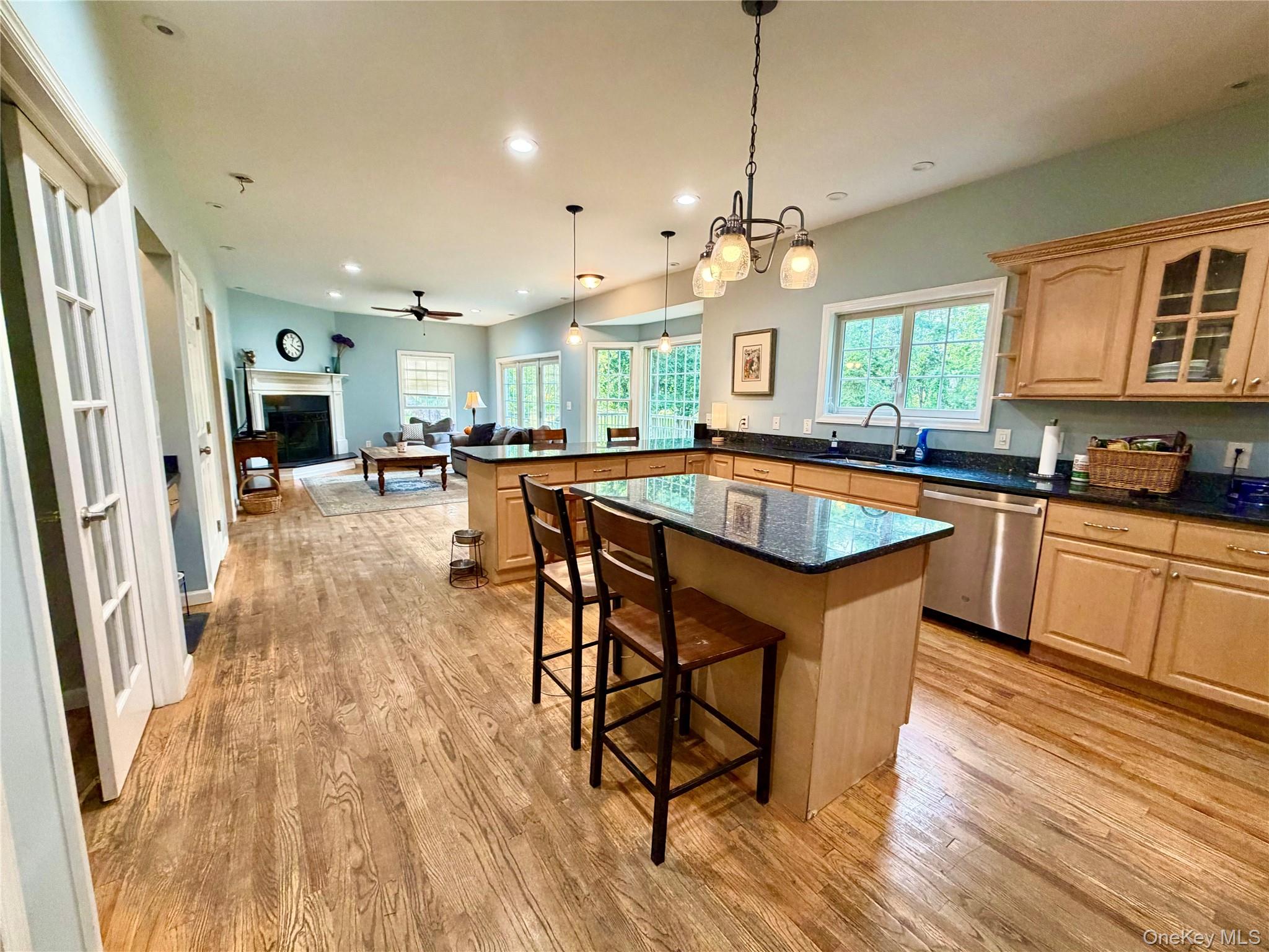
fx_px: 513
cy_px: 476
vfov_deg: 85.7
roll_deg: -0.6
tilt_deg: -9.4
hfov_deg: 102.1
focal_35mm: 14
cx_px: 634
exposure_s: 1/60
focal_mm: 2.22
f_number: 2.2
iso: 250
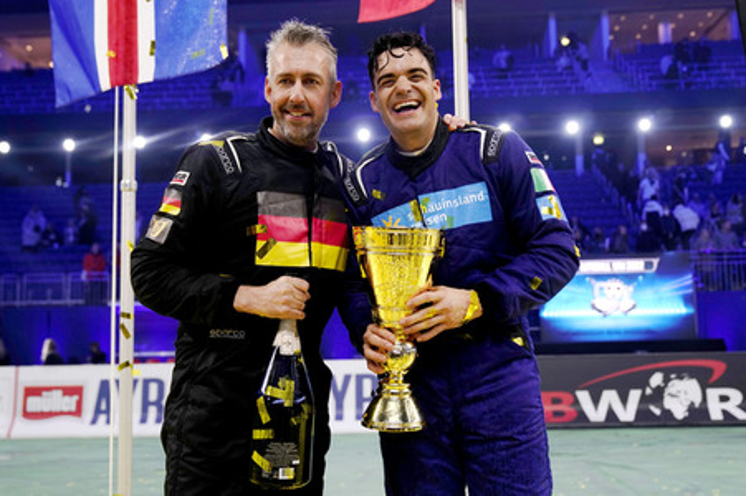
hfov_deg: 50.7
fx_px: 787
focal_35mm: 38
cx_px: 373
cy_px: 248
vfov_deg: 35.0
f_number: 3.2
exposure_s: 1/320
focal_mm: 38
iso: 1000
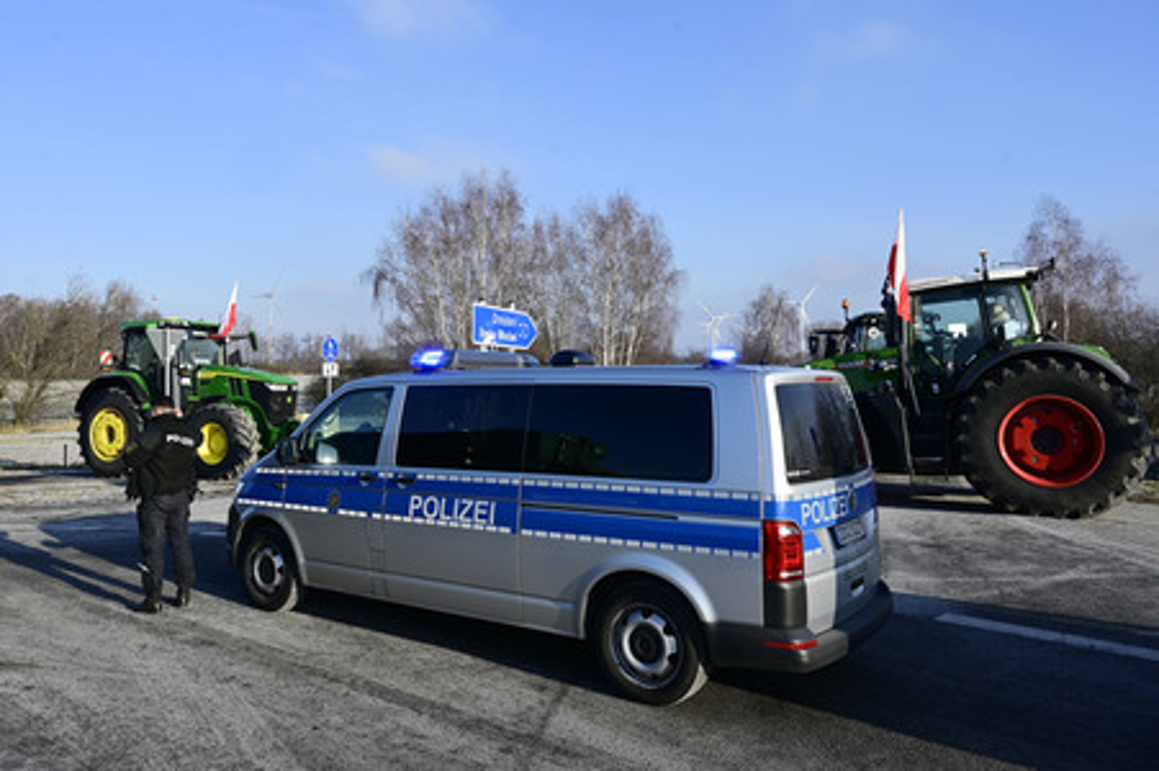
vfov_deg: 53.1
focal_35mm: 24
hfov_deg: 73.8
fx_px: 772
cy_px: 386
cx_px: 580
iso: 160
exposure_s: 1/200
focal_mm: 24
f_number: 10
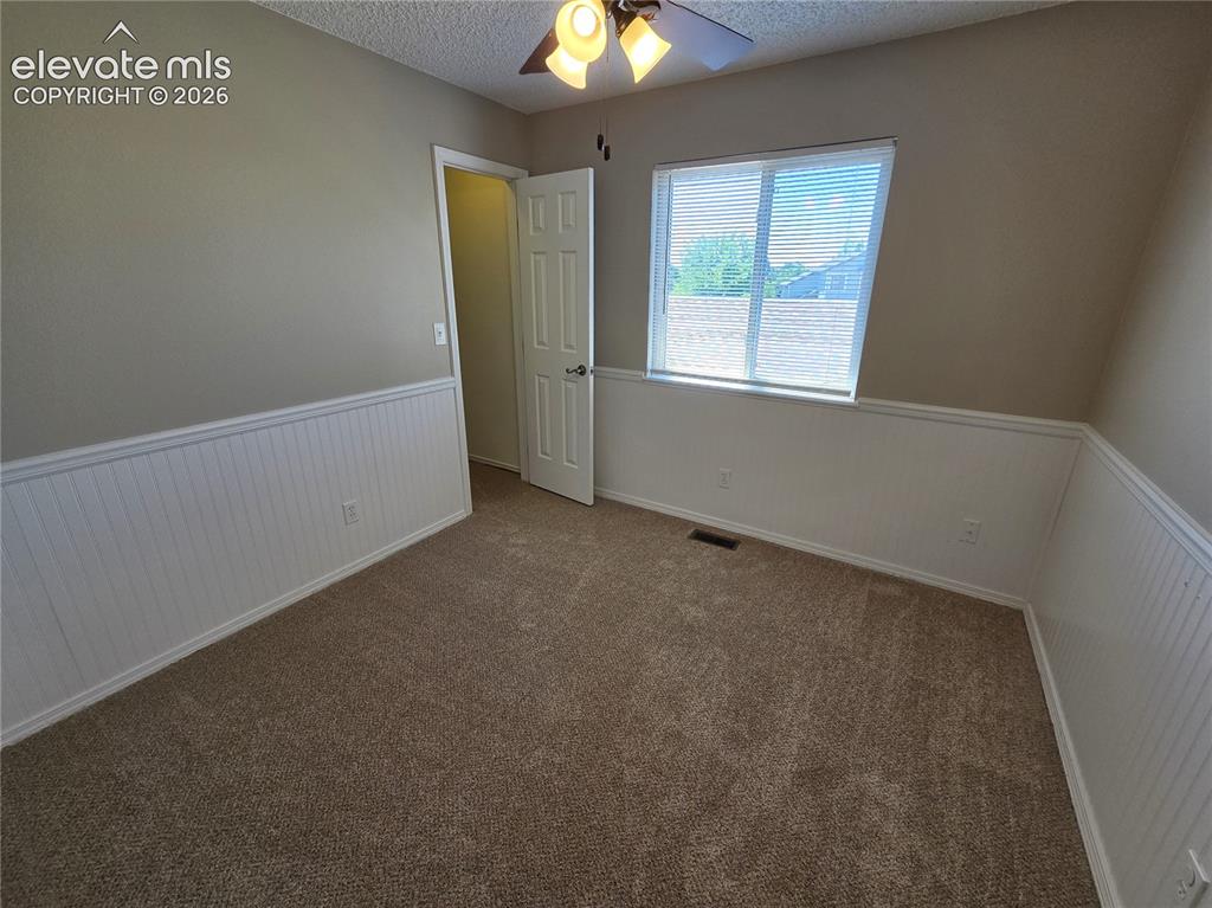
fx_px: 455
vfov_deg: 89.9
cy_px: 454
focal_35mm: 13
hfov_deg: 106.2
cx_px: 606
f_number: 2.2
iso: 80
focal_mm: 2.2
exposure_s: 1/120
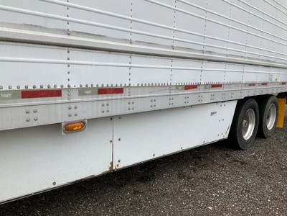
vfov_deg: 48.2
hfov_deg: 61.7
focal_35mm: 29
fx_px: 240
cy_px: 108
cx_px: 144
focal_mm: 3
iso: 25
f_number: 1.8
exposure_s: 1/1221
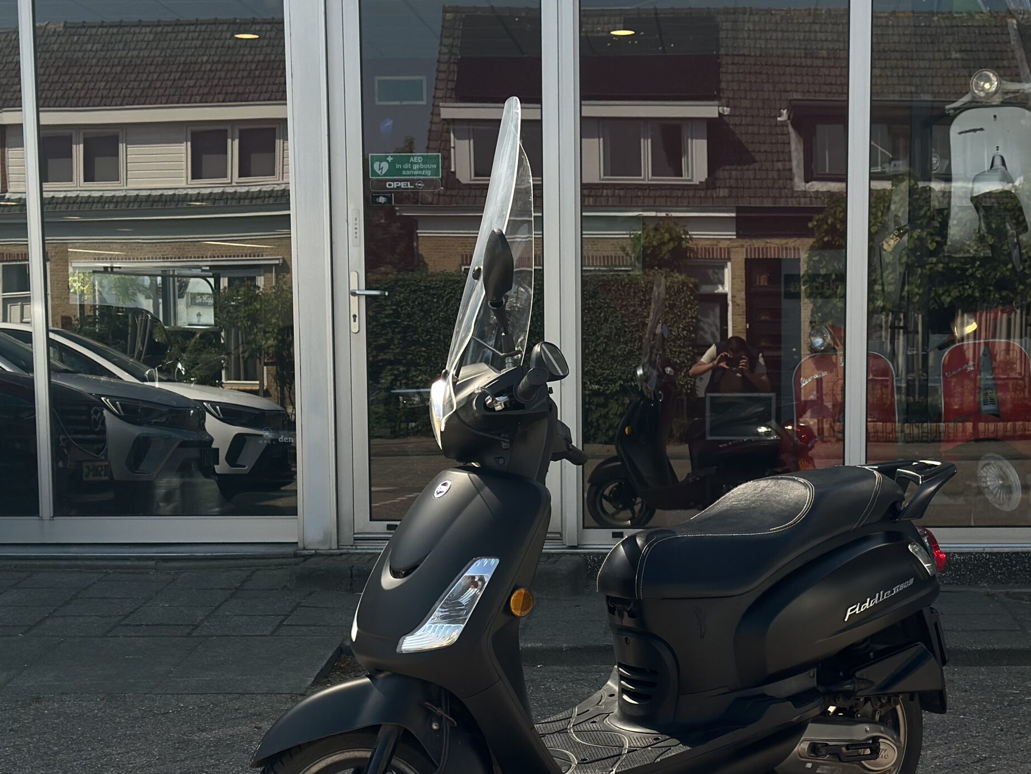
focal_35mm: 67
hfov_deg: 28.9
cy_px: 533
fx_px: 1996
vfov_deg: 21.8
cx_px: 610
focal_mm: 6.86
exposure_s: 1/1050
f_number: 1.78
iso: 80
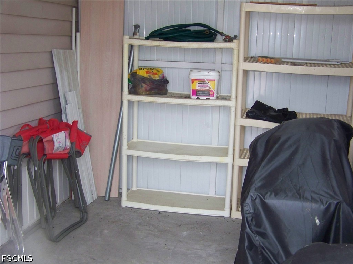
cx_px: 176
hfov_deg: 38.9
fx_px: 500
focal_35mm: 49
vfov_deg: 29.7
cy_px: 132
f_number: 2.8
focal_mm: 7.6
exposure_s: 1/30
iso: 200
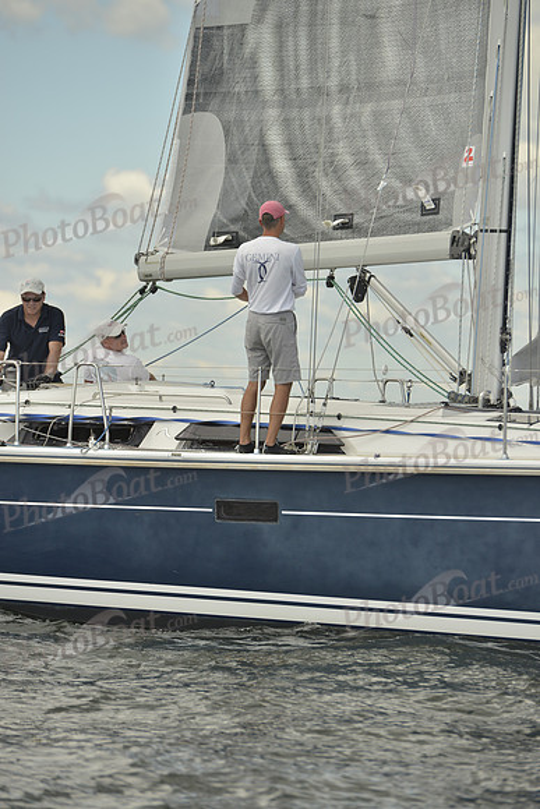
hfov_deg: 6.9
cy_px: 404
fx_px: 4497
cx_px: 270
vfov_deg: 10.3
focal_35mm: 200
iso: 200
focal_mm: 200
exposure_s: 1/1000
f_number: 6.3
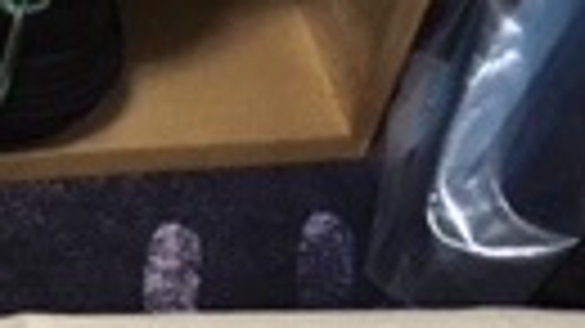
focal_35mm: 156
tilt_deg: -58.3
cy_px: 845
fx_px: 2419
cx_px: -666
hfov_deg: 12.0
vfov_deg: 7.2
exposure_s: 1/30
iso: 125
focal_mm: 4.15
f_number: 2.2
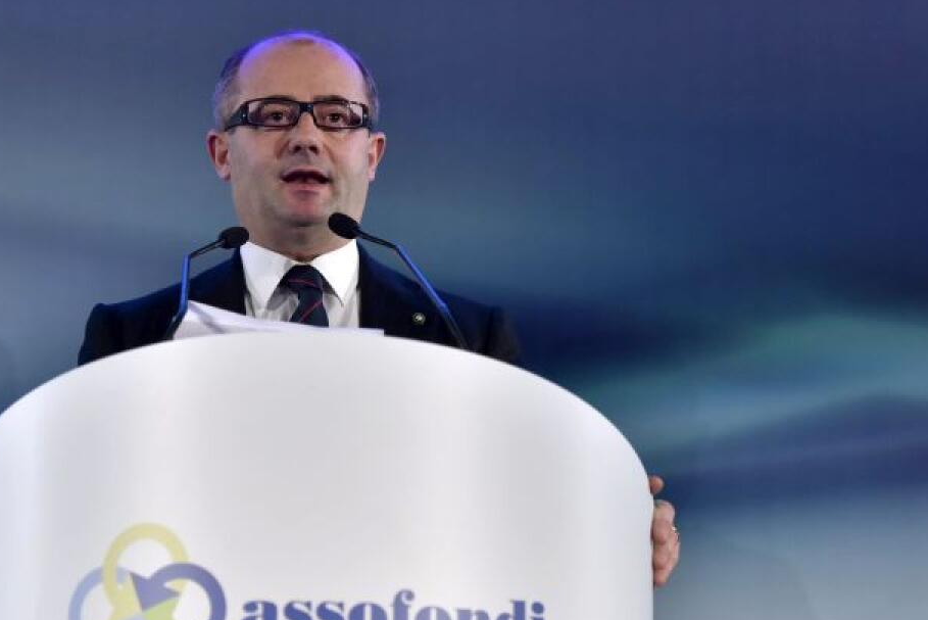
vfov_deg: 10.4
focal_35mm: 132
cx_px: 338
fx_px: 3404
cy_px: 354
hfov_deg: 15.5
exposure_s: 1/500
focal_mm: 100
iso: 1250
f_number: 3.2
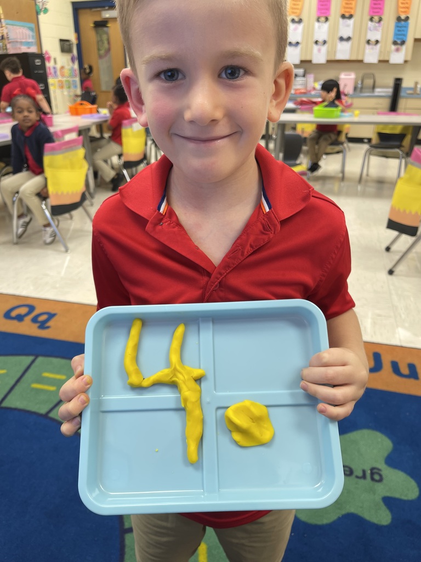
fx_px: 405
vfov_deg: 69.4
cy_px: 281
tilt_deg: -25.1
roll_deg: +1.2
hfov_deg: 54.9
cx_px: 210
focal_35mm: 25
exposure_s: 1/60
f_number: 1.6
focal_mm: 5.1
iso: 64
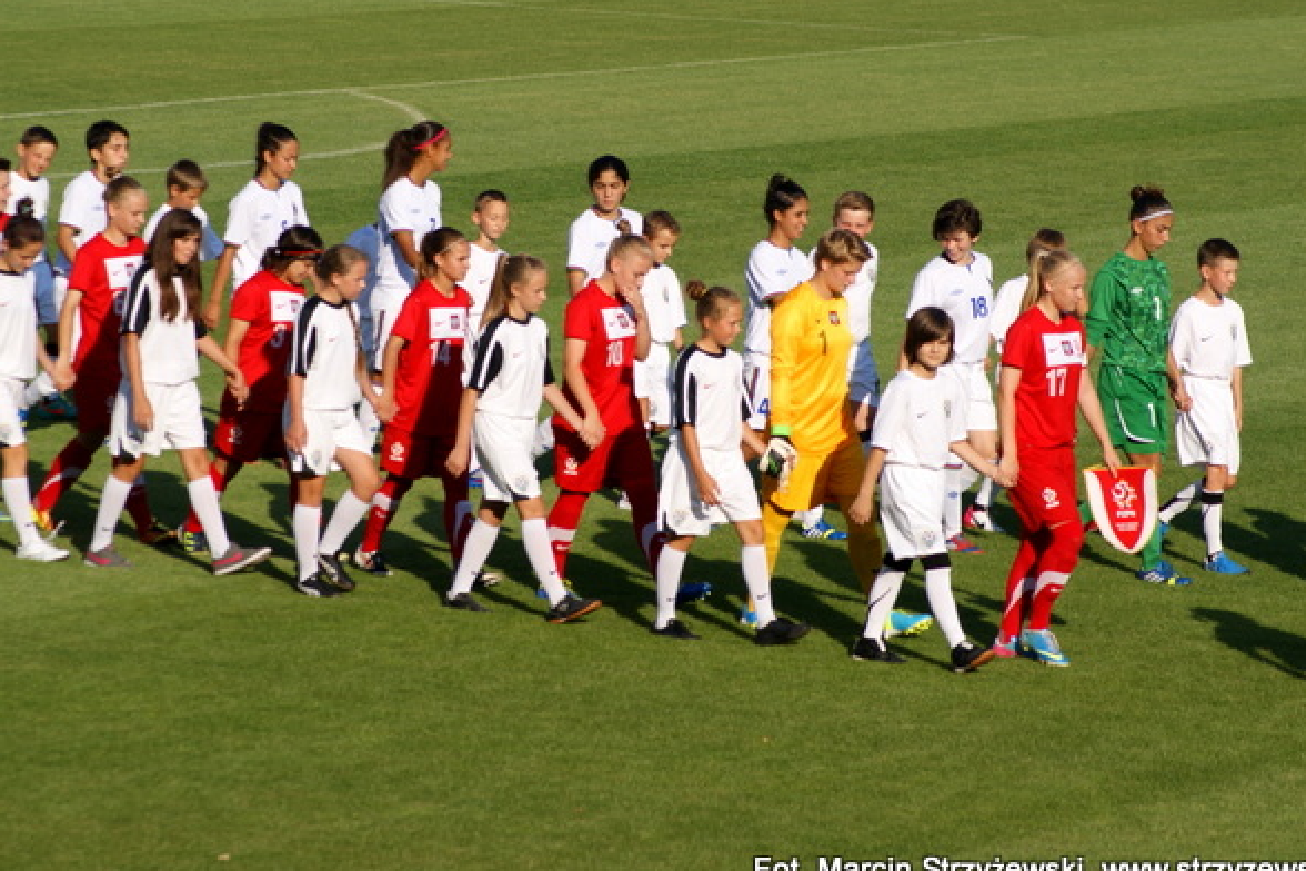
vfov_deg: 5.6
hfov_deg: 8.4
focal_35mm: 245
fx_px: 8887
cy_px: 332
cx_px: 602
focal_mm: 120
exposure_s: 1/640
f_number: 5.6
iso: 100
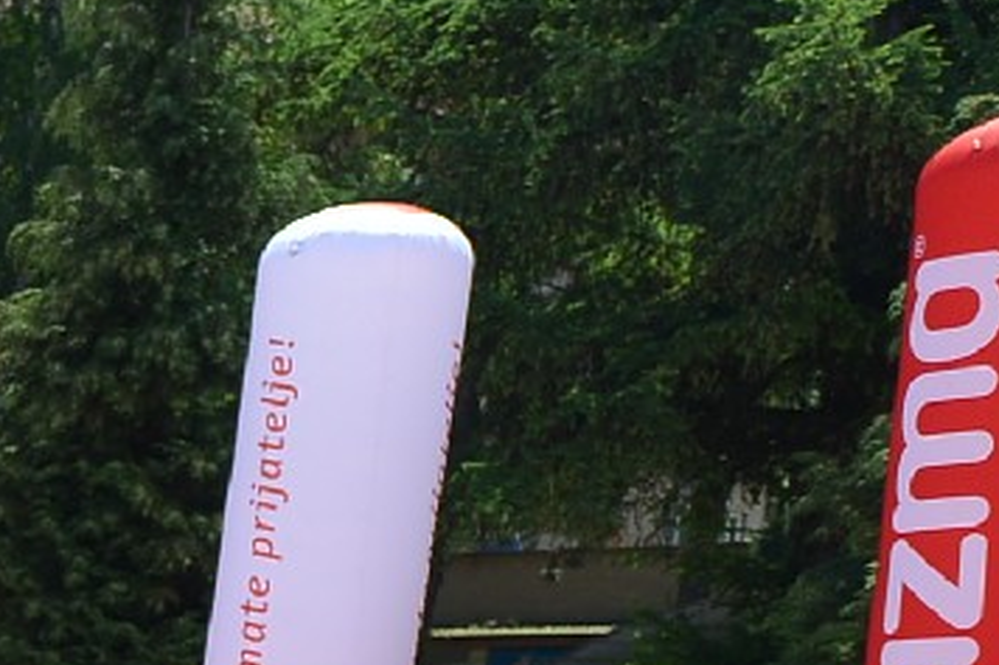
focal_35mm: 135
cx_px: -1386
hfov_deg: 12.2
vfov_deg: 9.1
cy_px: 1592
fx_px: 3744
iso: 160
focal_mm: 24
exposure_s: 1/2000
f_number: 2.8
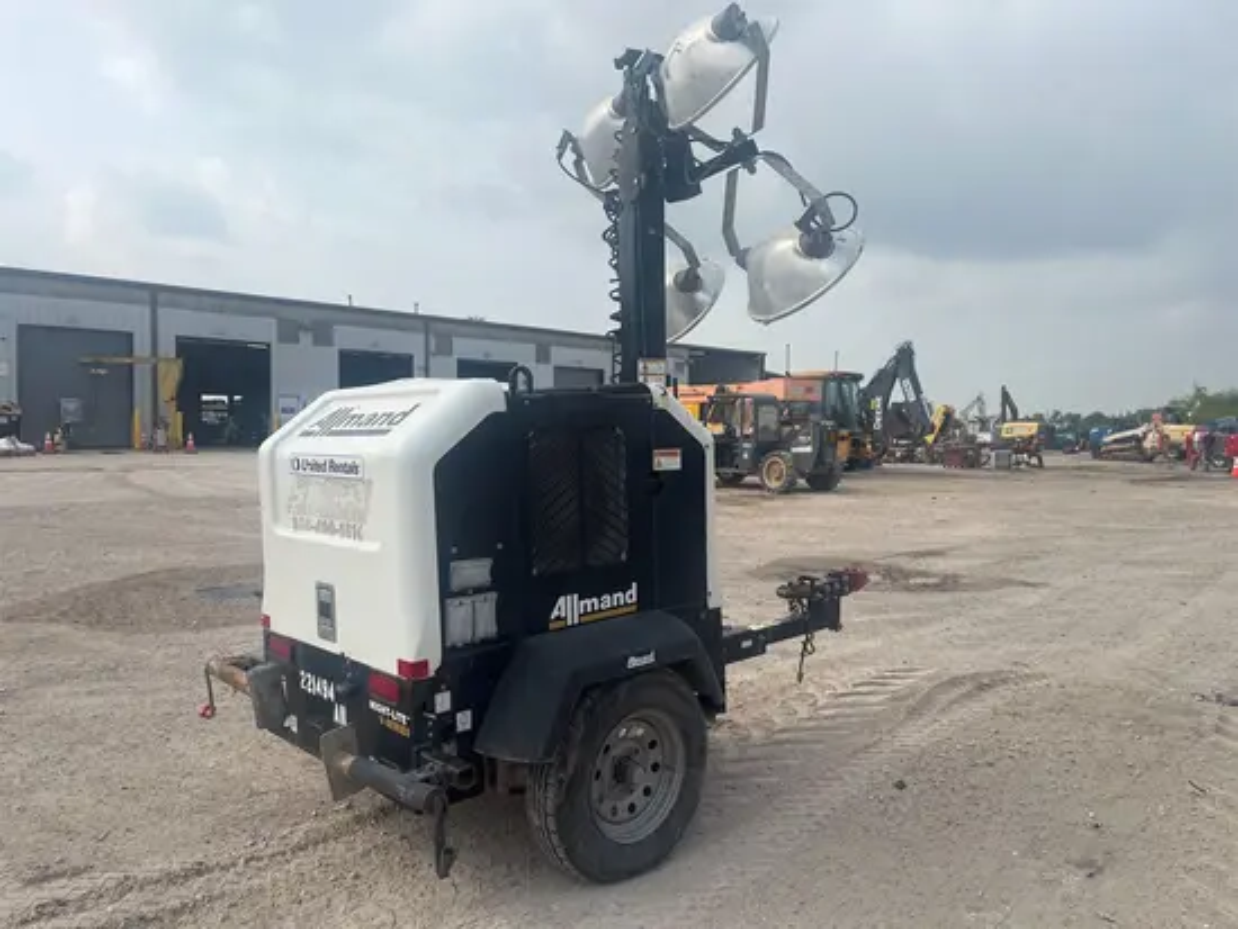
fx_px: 930
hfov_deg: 67.3
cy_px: 464
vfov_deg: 53.1
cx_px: 619
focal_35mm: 26
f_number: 1.6
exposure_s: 1/3876
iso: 50
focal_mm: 5.1
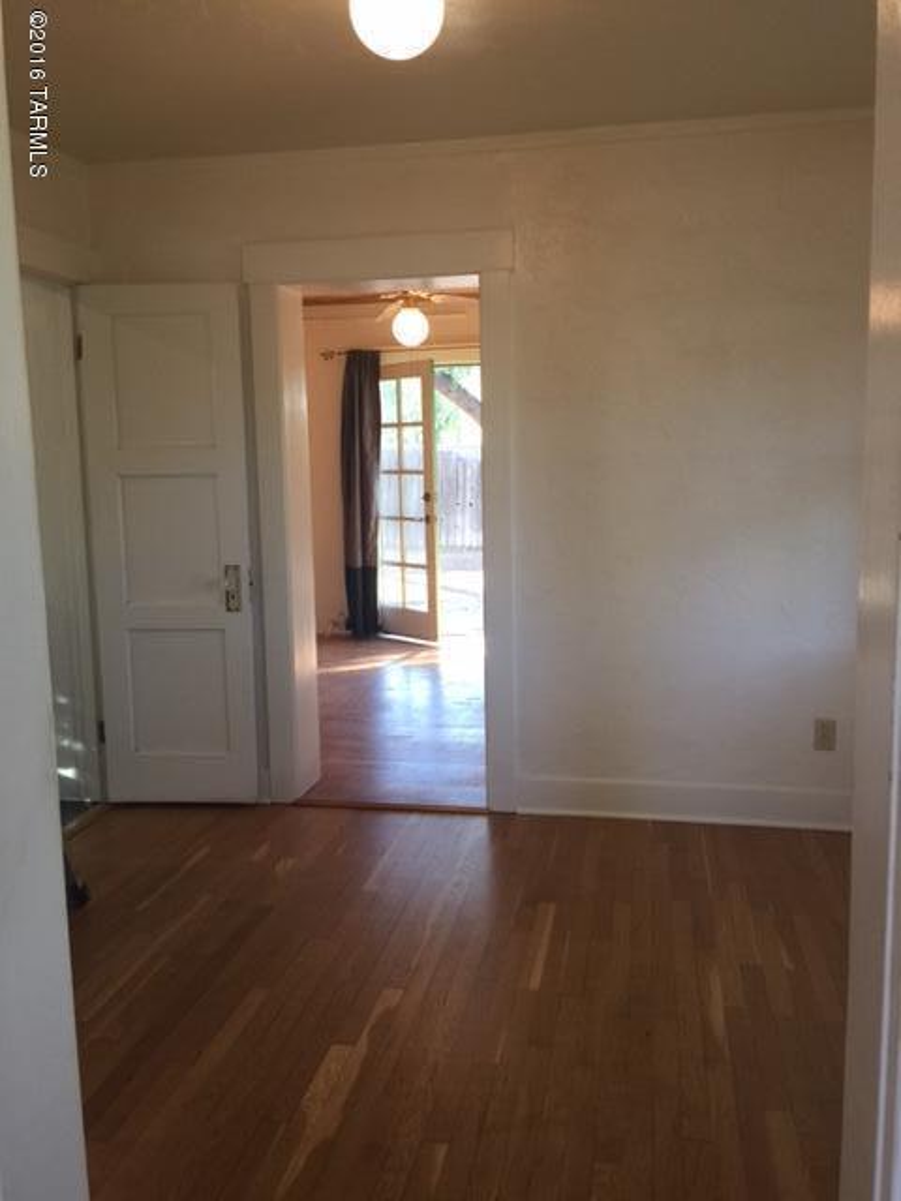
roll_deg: +0.8
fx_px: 1006
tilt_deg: -7.5
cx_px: 450
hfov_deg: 48.2
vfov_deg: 61.7
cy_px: 600
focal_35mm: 29
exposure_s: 1/30
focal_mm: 4.15
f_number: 2.2
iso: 32
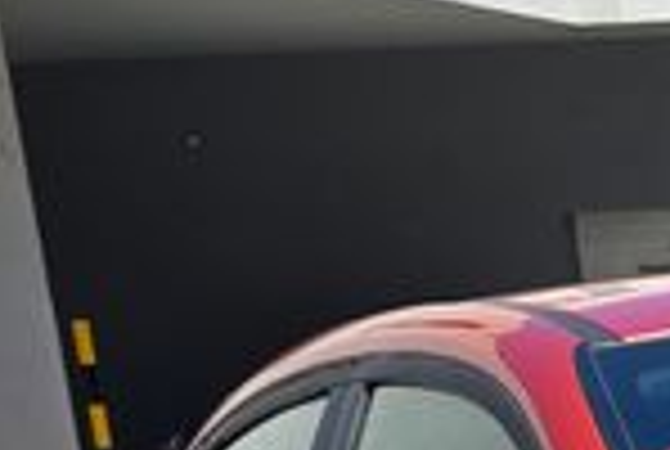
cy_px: 1138
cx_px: 1646
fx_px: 3058
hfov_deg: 10.6
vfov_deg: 7.7
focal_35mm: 164
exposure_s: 1/541
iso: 12
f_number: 1.7
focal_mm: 6.3
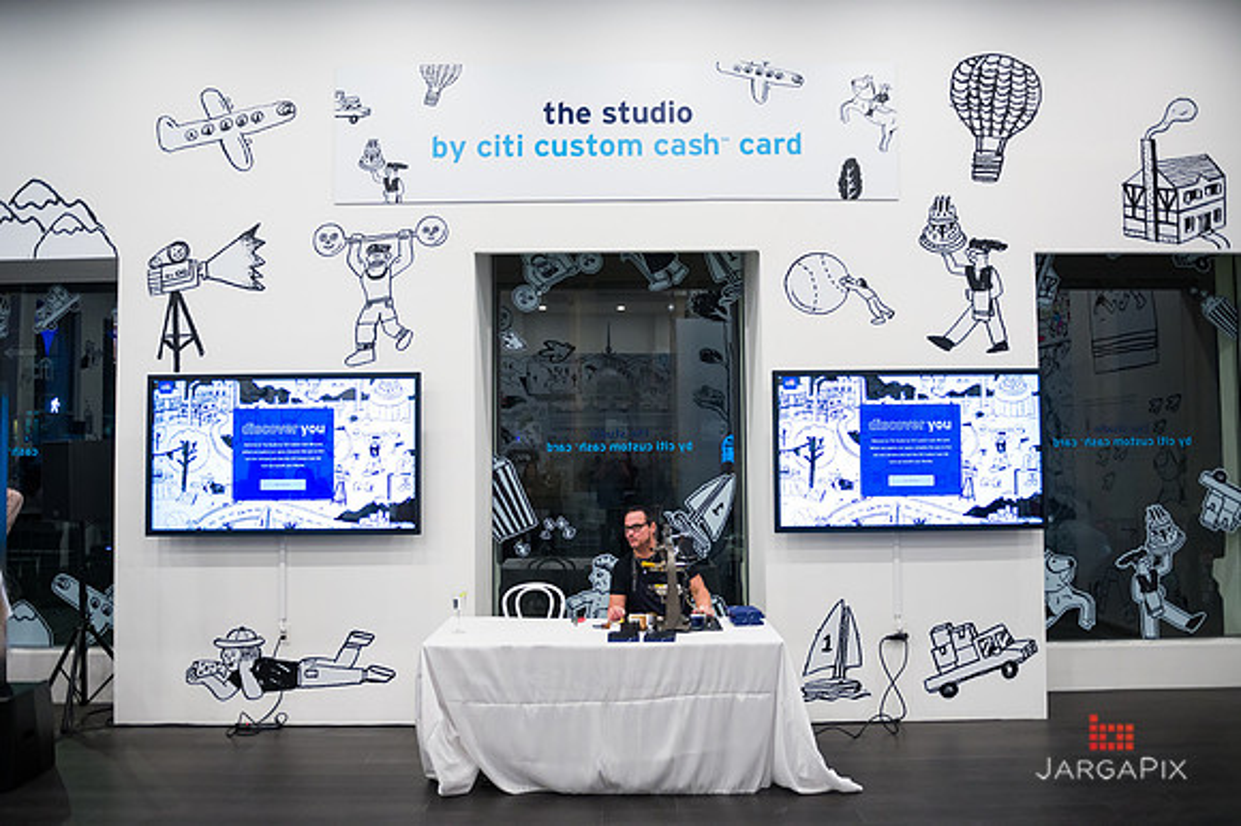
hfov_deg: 67.4
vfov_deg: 47.9
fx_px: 930
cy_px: 413
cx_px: 620
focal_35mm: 27
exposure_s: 1/200
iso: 1600
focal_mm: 27
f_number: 3.2
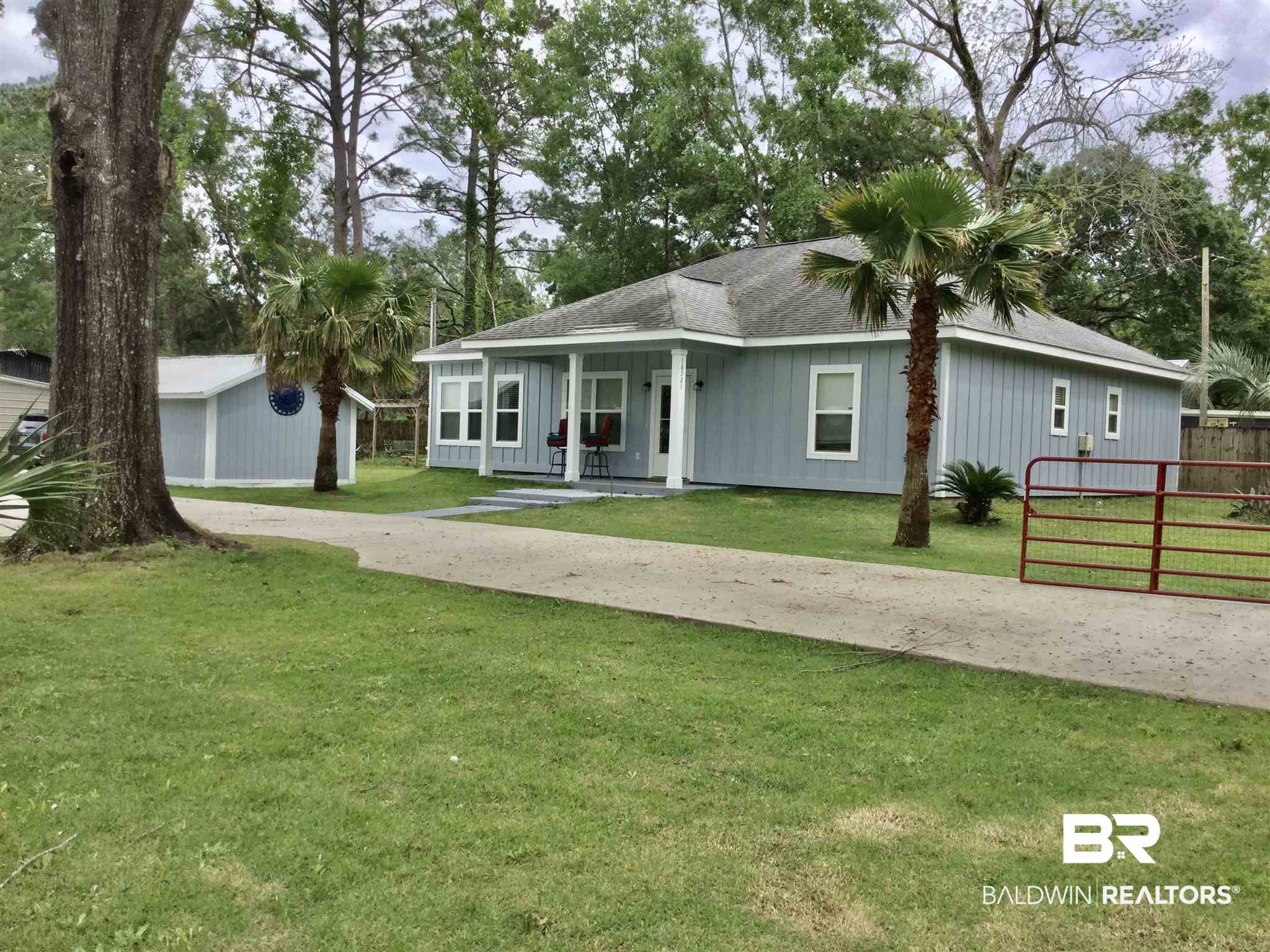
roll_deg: -1.6
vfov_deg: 45.4
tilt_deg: -0.4
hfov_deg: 58.4
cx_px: 635
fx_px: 1137
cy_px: 476
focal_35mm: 31
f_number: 2.4
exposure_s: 1/696
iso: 25
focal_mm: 3.3
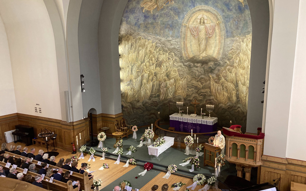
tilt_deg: -10.9
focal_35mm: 30
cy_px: 109
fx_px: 250
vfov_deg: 41.7
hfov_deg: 62.9
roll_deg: +0.1
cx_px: 154
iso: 250
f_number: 1.8
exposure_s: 1/50
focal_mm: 3.99
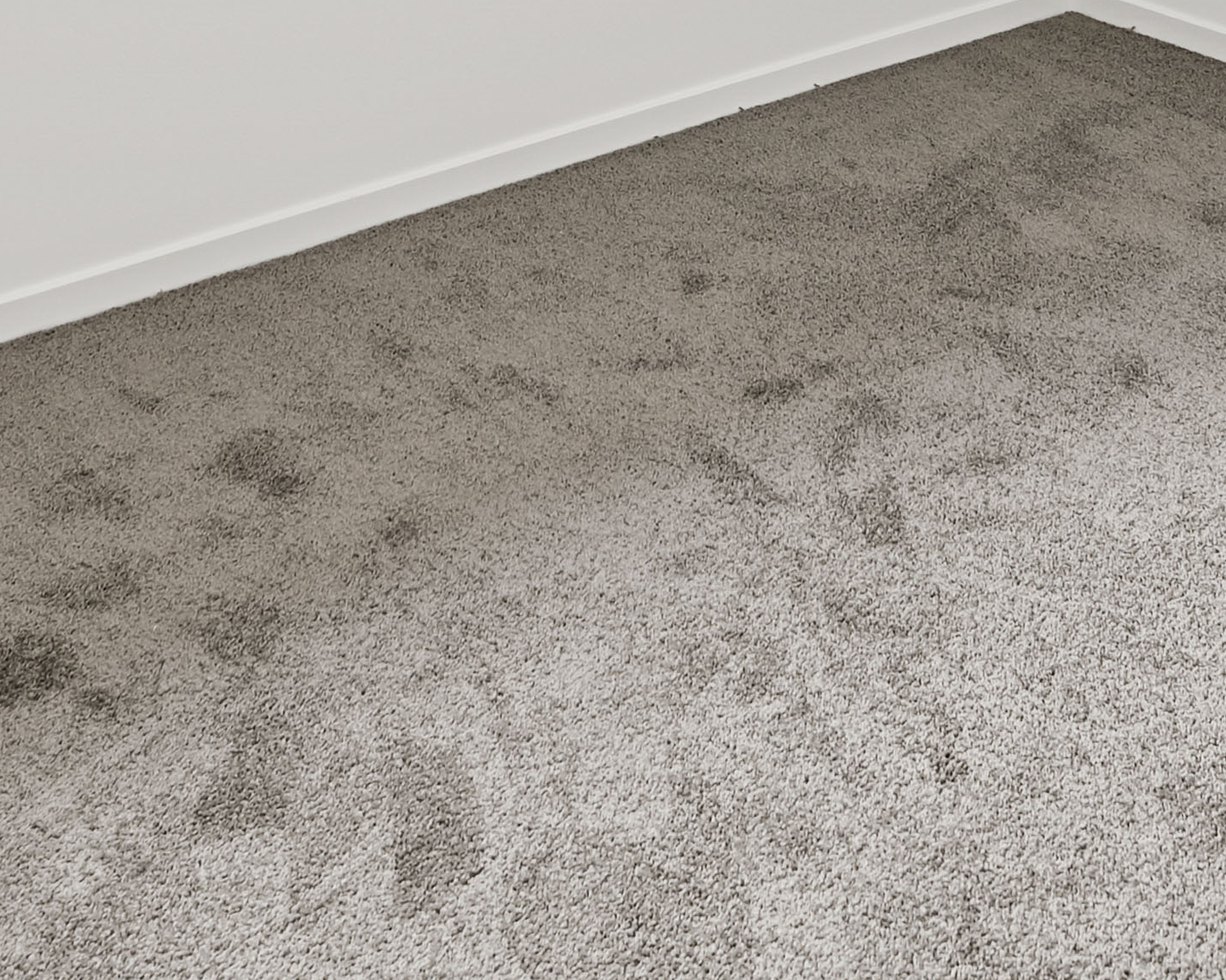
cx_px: 575
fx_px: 1995
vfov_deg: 21.3
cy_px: -637
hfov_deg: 34.1
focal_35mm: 55
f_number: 4
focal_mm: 14
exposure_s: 1/10
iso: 100
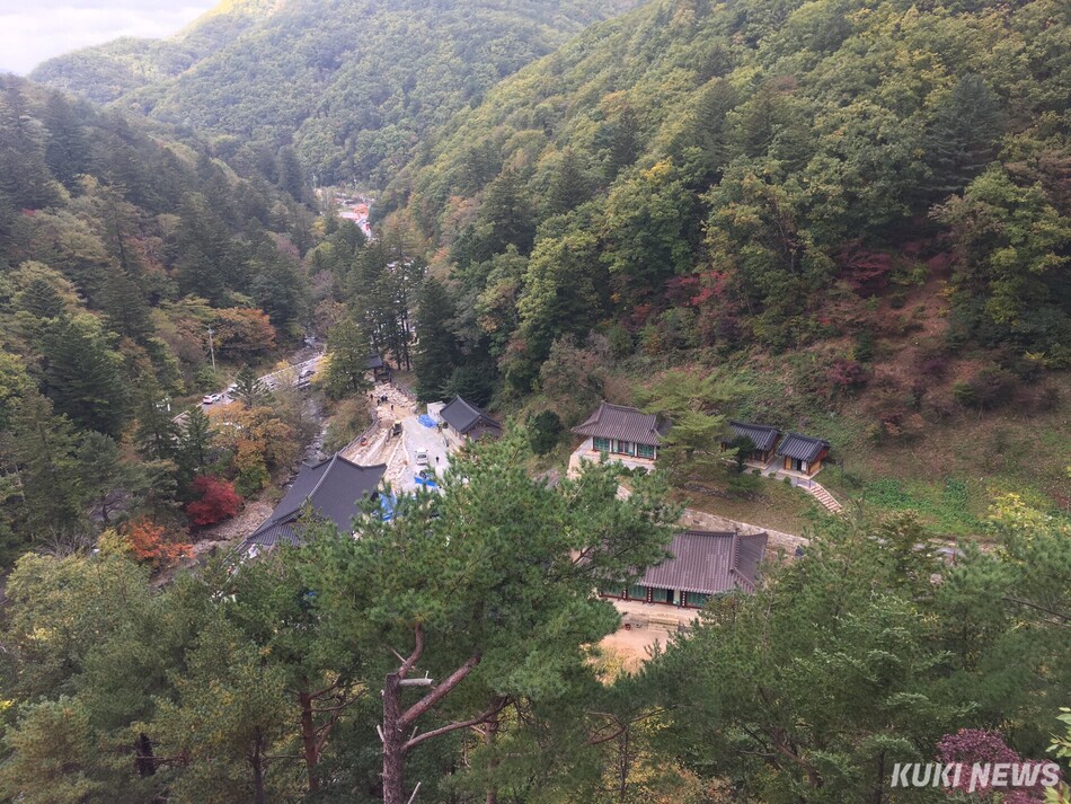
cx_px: 536
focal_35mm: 29
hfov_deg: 61.6
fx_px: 897
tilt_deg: -19.3
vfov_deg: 48.2
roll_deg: +1.6
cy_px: 402
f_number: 2.2
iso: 25
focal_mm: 4.15
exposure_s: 1/122
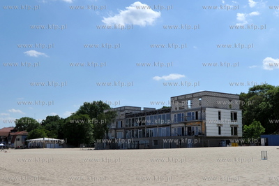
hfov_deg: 73.8
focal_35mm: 24
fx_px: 186
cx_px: 140
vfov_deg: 53.1
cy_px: 93
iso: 200
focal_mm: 24
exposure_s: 1/500
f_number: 11
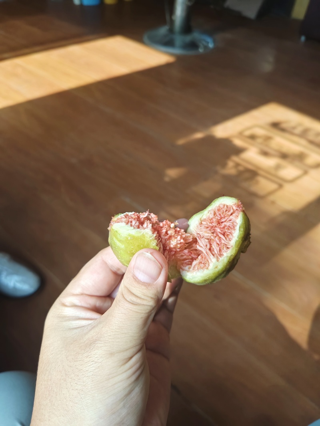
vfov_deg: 73.9
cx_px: 160
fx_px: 284
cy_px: 213
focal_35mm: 23
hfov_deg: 58.9
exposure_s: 1/533
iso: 442
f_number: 1.88
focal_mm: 5.56
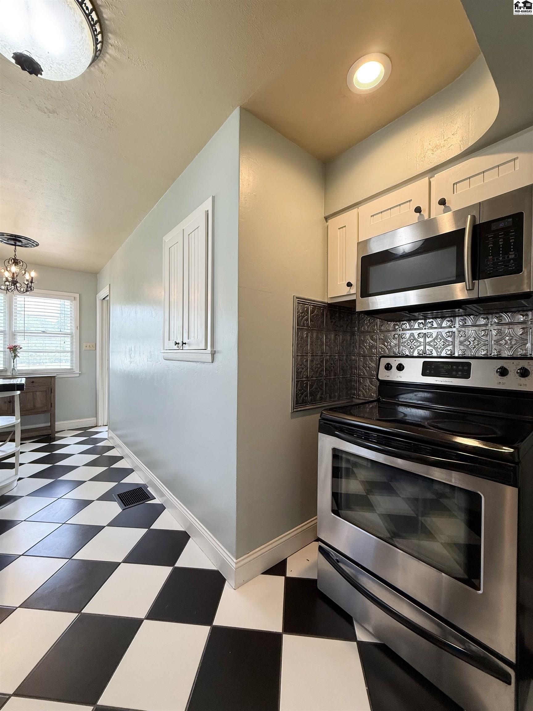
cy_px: 356
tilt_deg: +0.1
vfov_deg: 102.1
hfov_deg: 85.7
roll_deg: -1.5
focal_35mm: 14
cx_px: 266
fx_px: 287
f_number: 2.2
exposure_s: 1/120
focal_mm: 2.22
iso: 200
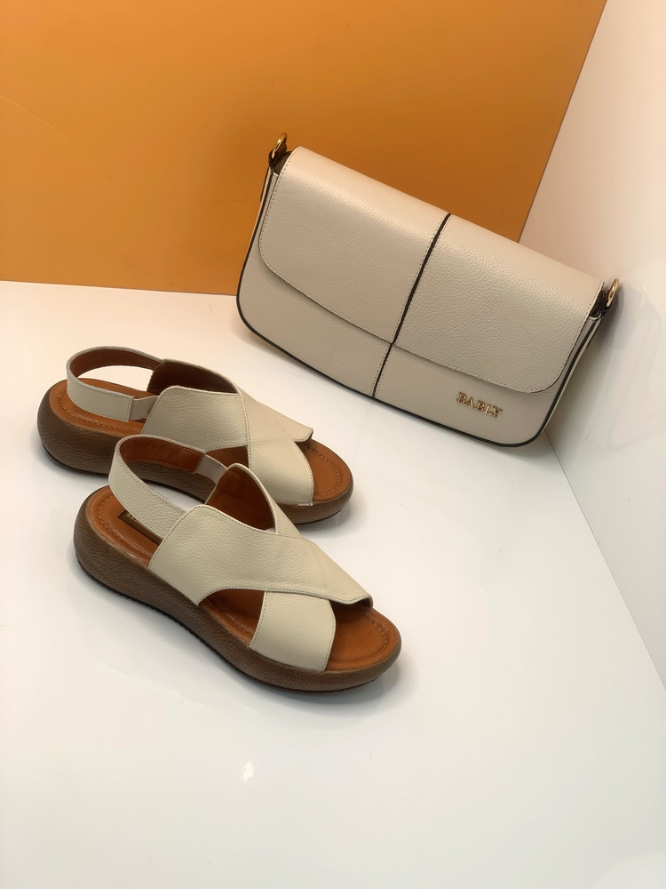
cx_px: 333
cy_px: 444
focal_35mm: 52
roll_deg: -16.3
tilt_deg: -38.8
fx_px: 1334
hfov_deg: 28.0
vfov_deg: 36.8
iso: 20
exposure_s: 1/120
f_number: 2.4
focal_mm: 6
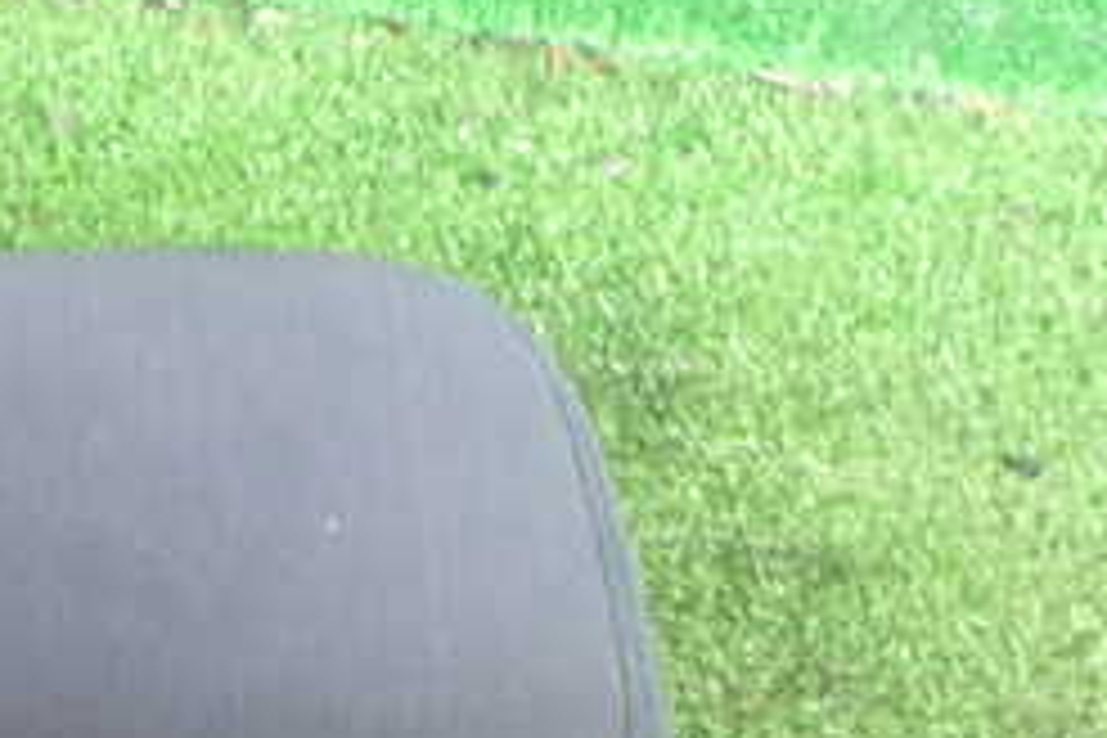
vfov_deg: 16.9
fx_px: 2337
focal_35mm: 76
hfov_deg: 25.7
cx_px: 81
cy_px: 950
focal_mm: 5.4
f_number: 2.3
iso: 320
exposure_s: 1/30
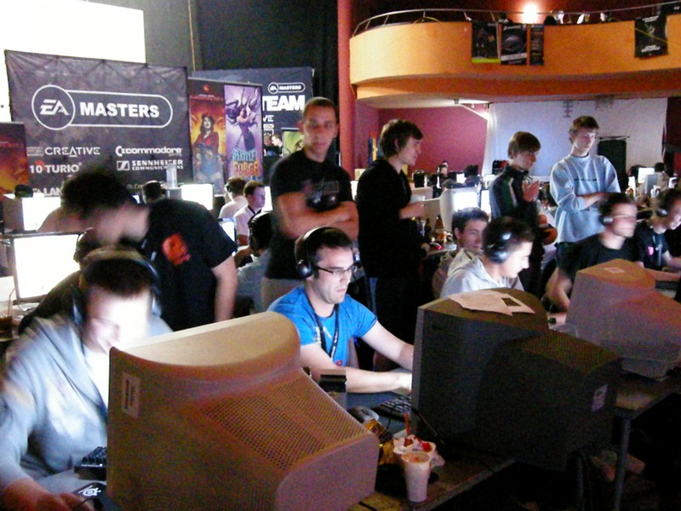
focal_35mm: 35
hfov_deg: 52.6
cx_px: 340
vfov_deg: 40.7
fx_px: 689
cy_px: 256
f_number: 4.3
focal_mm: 7.5
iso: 3200
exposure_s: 1/4
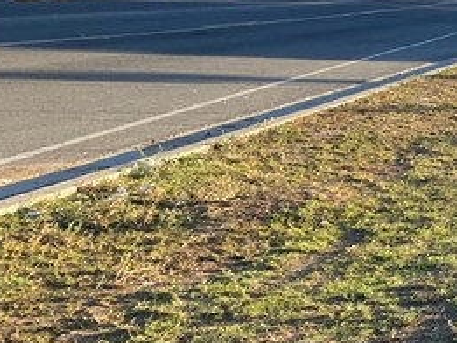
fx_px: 1347
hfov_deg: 15.8
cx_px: 872
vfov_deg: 14.5
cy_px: 178
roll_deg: -2.3
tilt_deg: -8.3
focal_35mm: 102
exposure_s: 1/1093
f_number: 1.8
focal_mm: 4.25
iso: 32
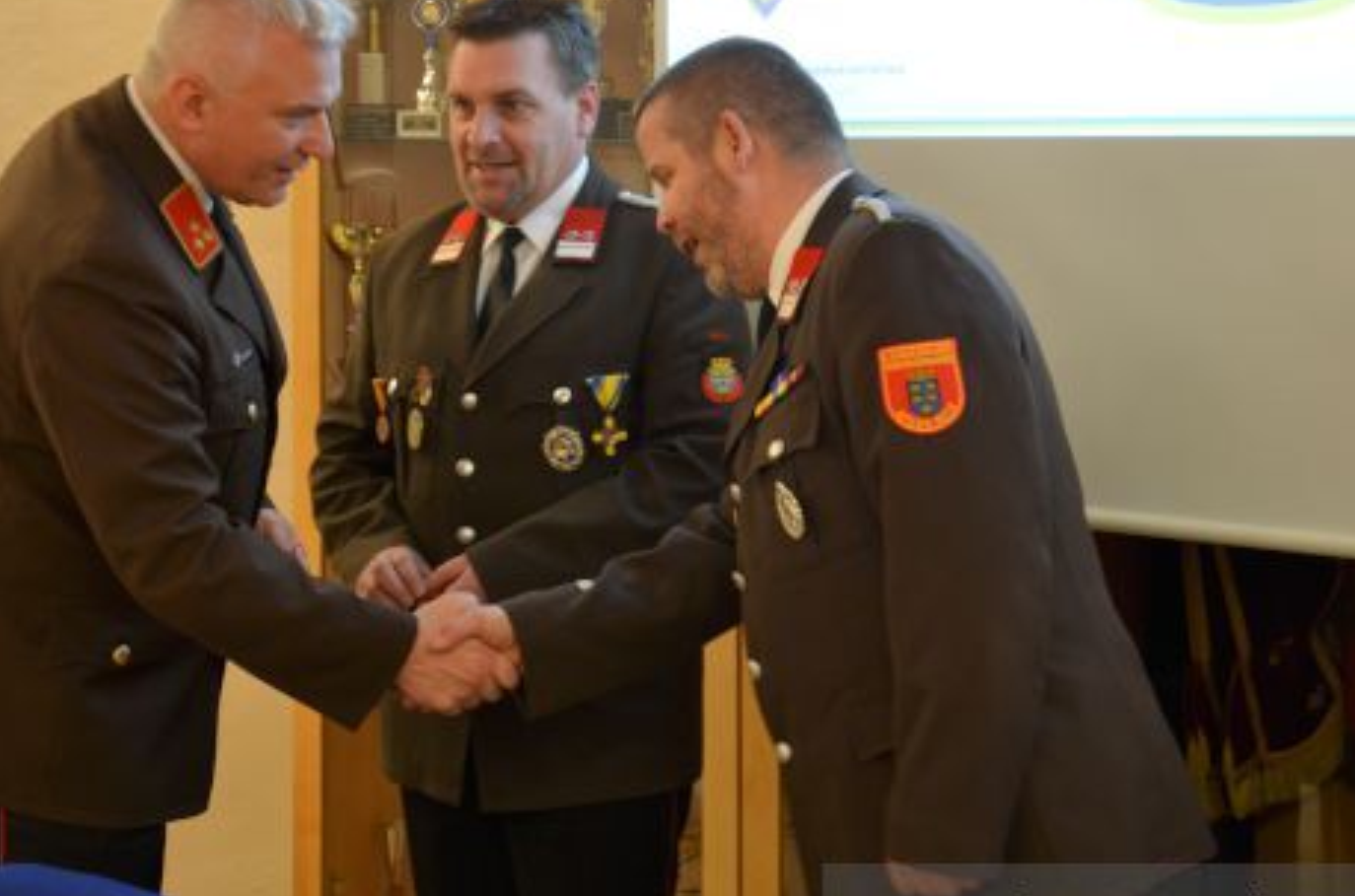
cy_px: 355
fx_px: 3594
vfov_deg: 14.2
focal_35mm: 96
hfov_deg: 21.3
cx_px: 574
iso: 800
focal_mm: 45
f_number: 4.8
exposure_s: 1/30
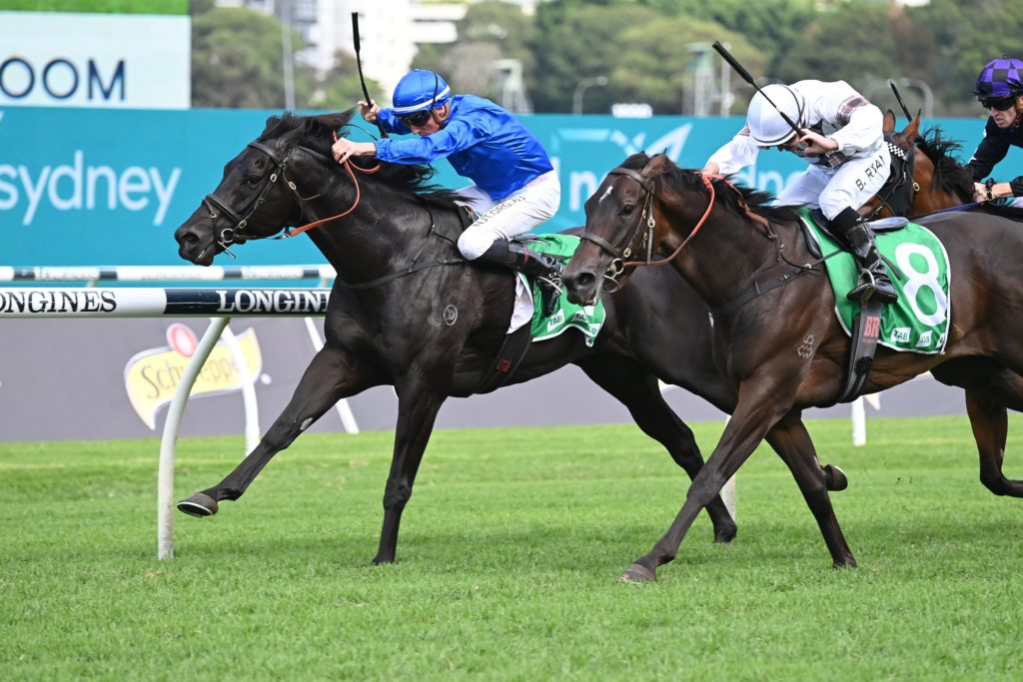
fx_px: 7105
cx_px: 512
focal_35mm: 250
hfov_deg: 8.2
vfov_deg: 5.5
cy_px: 341
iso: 1100
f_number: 5.6
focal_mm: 250
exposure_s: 1/1600
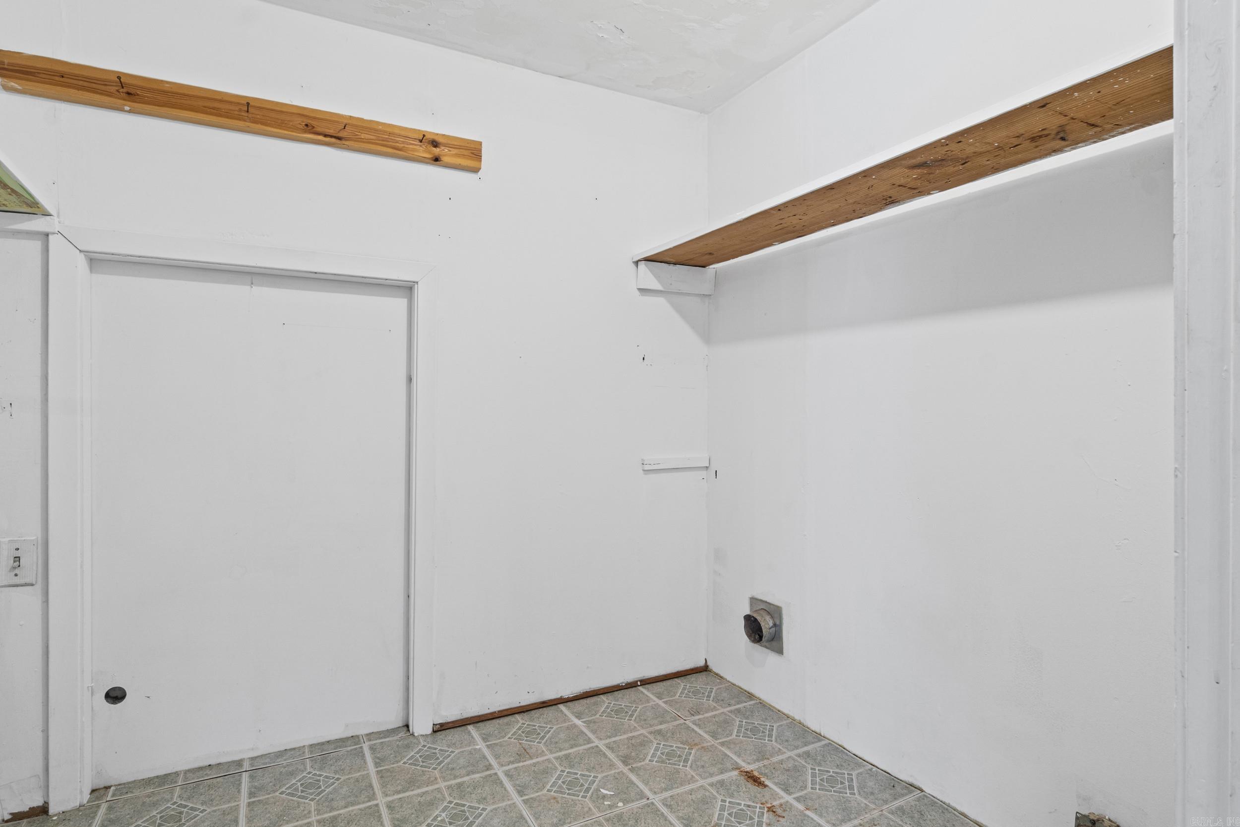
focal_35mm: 18
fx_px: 620
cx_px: 620
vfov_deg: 67.4
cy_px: 414
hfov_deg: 90.0
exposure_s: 1.3
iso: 250
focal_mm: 12
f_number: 9
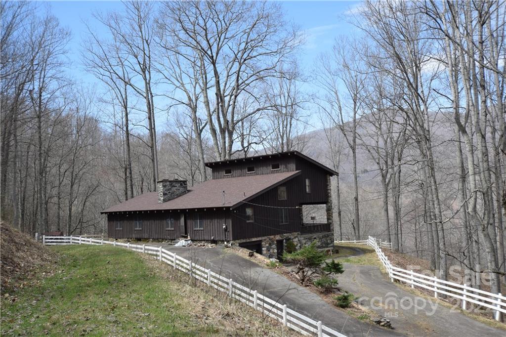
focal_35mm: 36
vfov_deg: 36.8
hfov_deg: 53.1
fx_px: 506
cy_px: 168
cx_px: 253
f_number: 8
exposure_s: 1/250
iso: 220
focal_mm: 24
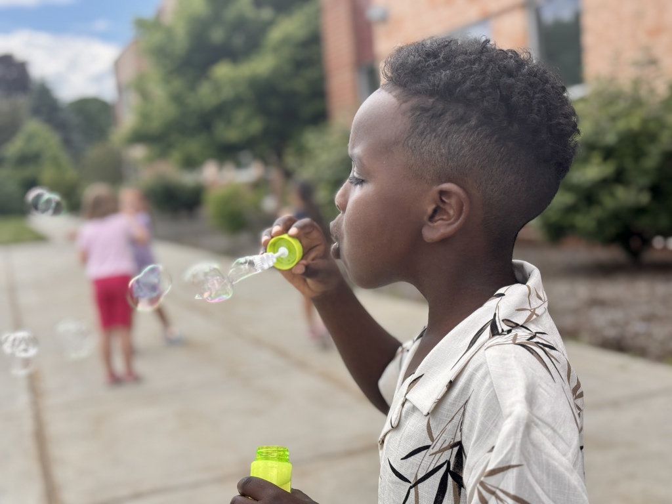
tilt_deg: -5.4
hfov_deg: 39.7
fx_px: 932
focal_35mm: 48
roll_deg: +4.4
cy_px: 252
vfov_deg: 30.3
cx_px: 336
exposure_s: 1/1458
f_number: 1.78
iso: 64
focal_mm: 6.76
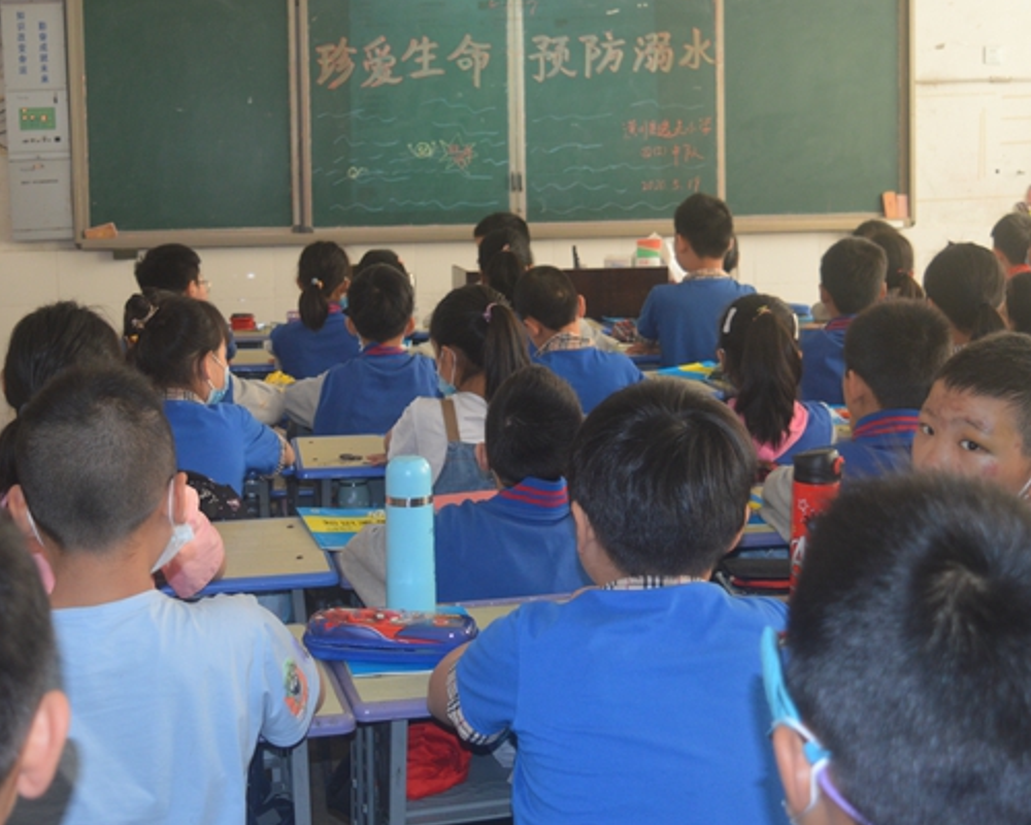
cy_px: 300
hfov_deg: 34.7
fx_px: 1648
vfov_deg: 28.0
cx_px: 431
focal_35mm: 54
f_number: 4
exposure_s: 1/60
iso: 500
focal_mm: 24
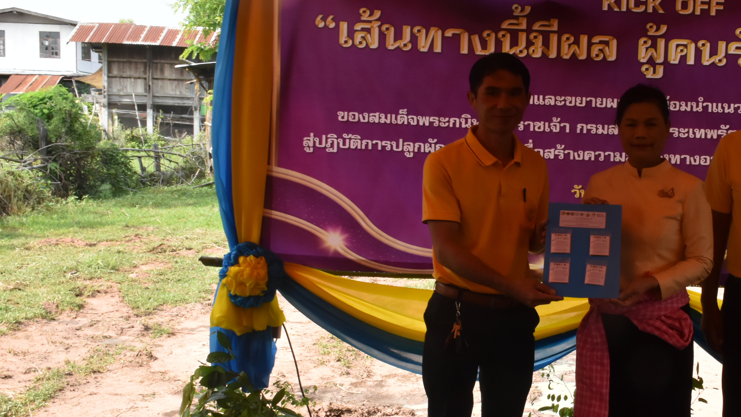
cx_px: 593
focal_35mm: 53
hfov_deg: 37.7
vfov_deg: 22.6
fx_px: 1041
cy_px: 234
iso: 800
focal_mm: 20
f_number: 14
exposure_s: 1/200
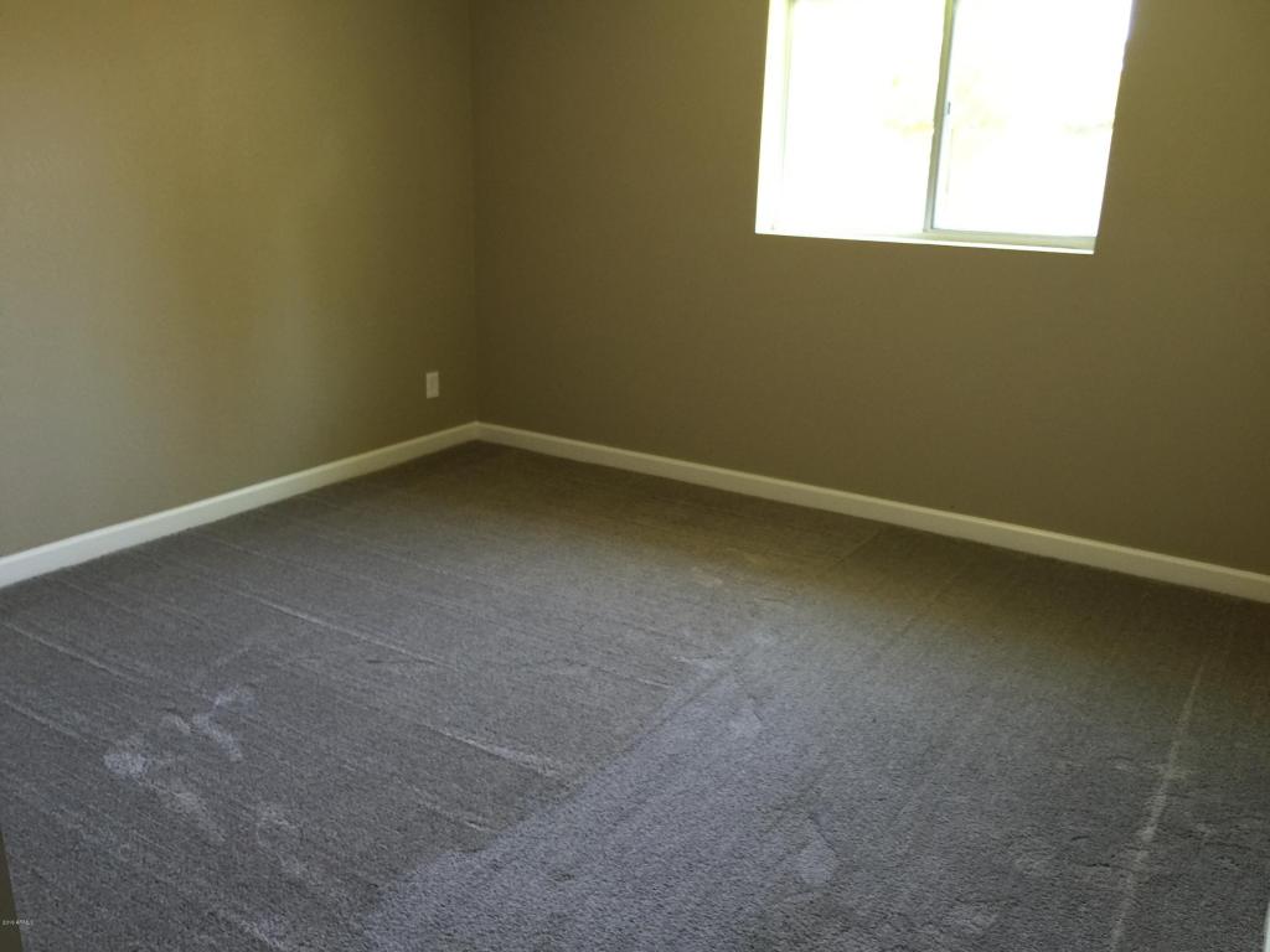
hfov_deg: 61.7
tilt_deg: -15.9
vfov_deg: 48.2
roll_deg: -2.8
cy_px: 476
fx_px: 1064
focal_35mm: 29
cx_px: 635
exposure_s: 1/15
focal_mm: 4.15
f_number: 2.2
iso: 64
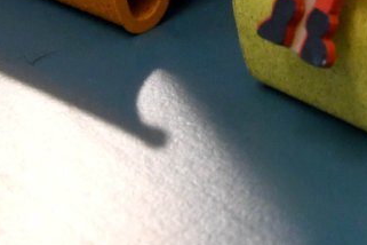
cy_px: -407
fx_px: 2345
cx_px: 216
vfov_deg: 5.7
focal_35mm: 230
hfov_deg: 8.9
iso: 1600
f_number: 5.6
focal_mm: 24
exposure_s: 1/125
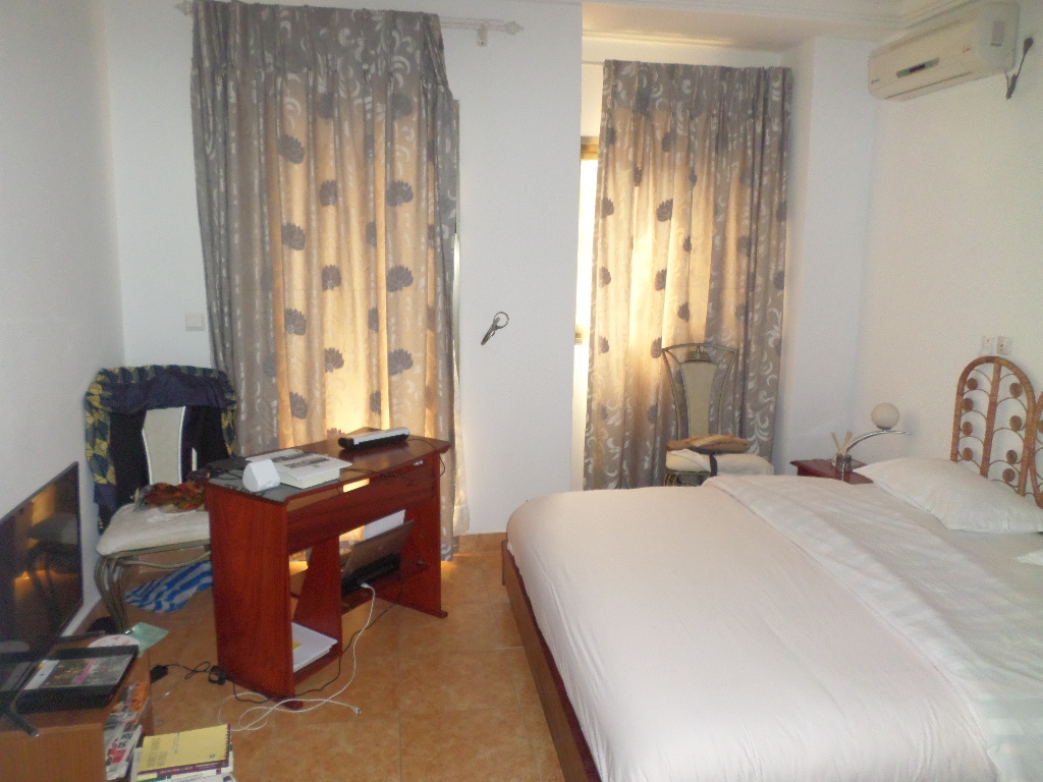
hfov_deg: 69.4
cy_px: 391
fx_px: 753
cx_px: 522
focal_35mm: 25
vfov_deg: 54.9
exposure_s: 1/30
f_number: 2.5
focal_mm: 4.5
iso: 200
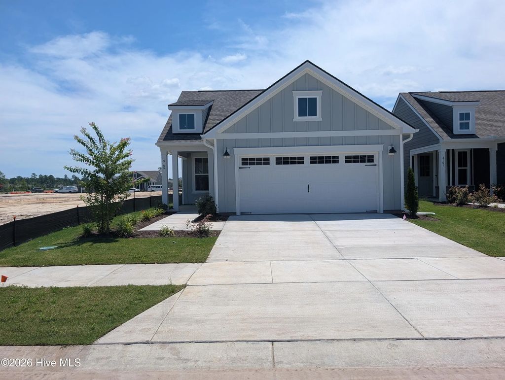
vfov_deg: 56.9
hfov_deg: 71.5
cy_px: 190
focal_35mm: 24
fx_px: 351
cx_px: 252
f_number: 1.68
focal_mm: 6.9
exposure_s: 1/2024
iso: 22
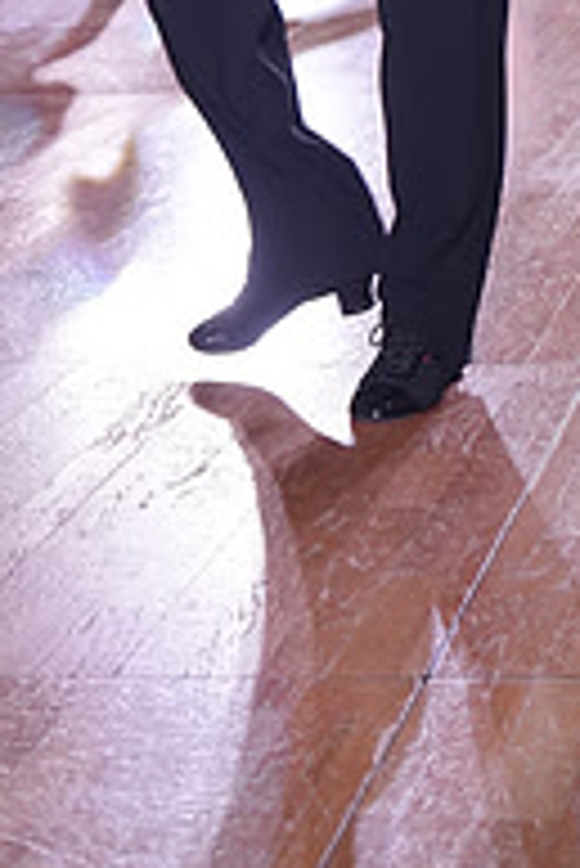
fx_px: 2967
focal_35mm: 123
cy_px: -328
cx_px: 686
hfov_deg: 11.0
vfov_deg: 15.6
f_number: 4
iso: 1600
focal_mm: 41
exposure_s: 1/500
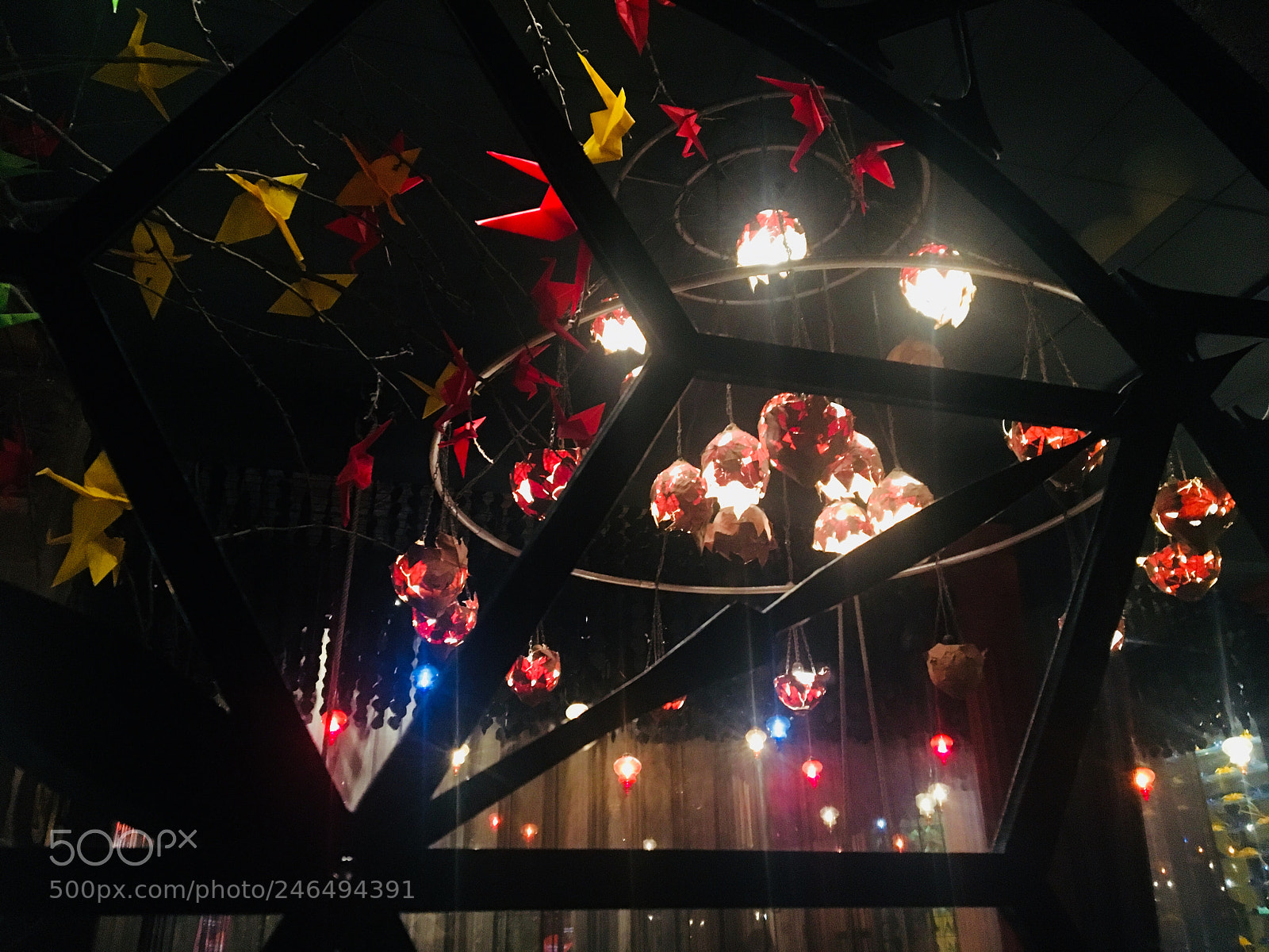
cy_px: 476
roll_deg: +0.3
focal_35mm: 29
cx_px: 634
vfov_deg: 48.2
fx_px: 1063
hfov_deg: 61.7
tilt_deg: +25.3
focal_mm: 4.15
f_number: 2.2
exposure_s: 1/17
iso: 250
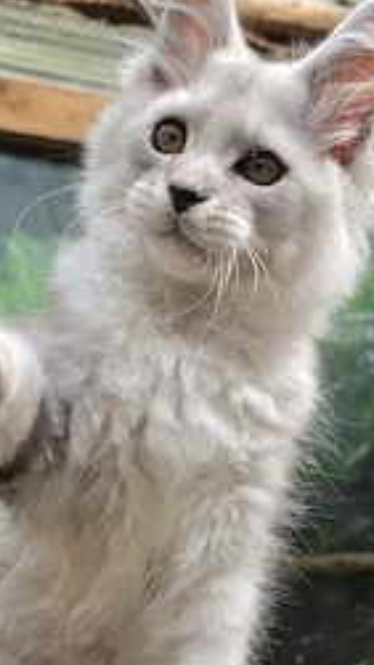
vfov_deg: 50.2
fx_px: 706
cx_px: 138
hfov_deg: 29.5
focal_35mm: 40
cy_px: 397
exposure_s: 1/370
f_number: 1.4
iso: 32
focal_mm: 6.5
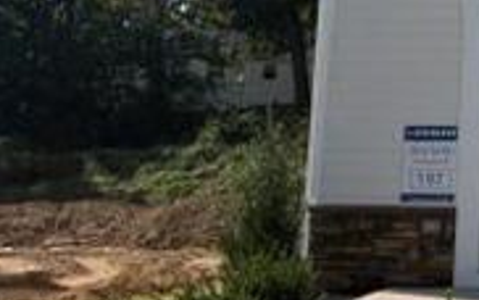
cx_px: 608
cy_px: -93
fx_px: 1215
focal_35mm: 93
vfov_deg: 13.5
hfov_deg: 20.5
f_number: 1.8
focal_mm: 6.93
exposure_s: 1/7874
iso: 80
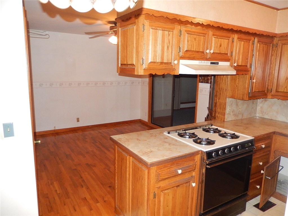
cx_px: 144
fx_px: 208
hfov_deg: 69.4
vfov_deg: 54.9
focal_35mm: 25
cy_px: 108
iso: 500
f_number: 3.4
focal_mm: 4.5
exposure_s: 1/30
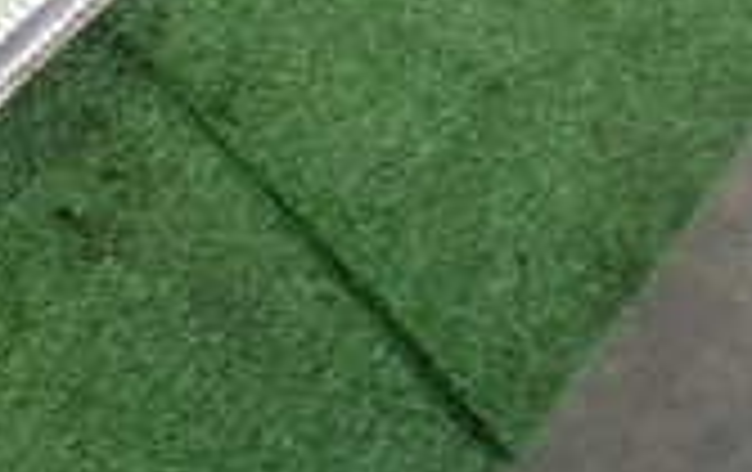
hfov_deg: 20.2
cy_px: -234
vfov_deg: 13.1
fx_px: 1950
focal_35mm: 95
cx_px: -189
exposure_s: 1/30
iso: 320
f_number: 2
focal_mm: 4.5
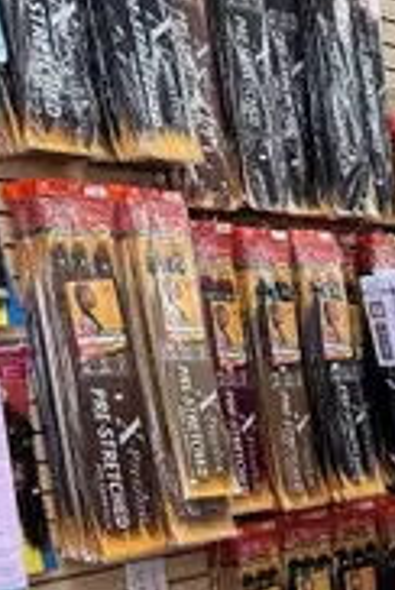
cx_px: 605
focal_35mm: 73
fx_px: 1197
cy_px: 627
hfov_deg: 16.9
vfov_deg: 25.8
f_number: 1.78
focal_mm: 6.76
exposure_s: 1/133
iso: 80
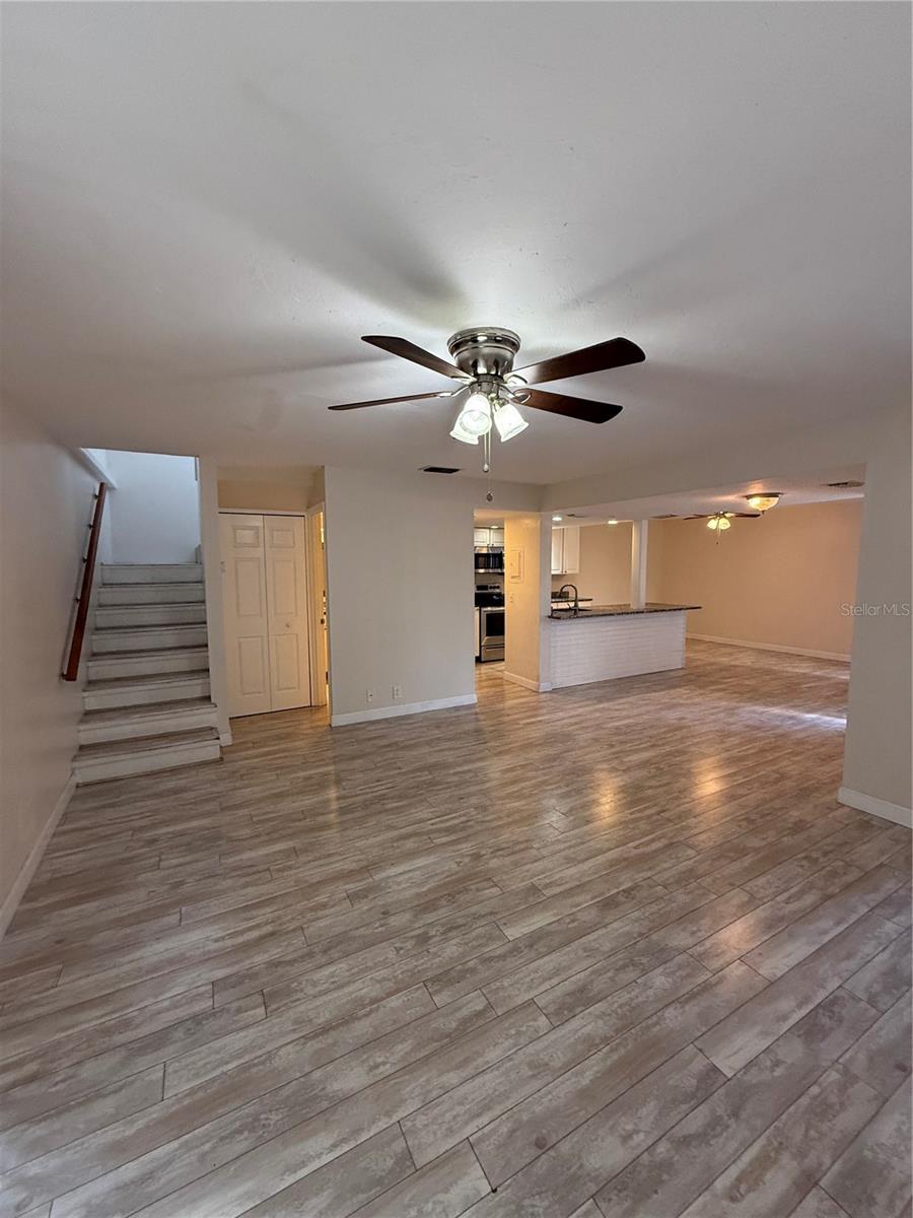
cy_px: 609
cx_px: 456
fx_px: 492
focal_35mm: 14
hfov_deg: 85.7
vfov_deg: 102.1
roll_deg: +0.1
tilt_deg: -3.8
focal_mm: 2.22
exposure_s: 1/120
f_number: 2.2
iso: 400
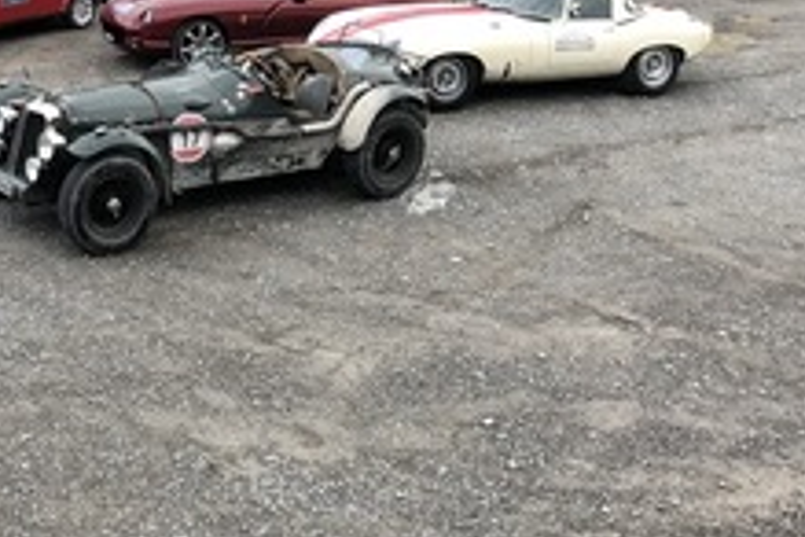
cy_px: -15
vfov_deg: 18.6
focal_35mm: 71
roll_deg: -0.3
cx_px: 64
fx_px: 1588
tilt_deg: -10.2
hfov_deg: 27.3
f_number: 1.8
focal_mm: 4
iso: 25
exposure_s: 1/40
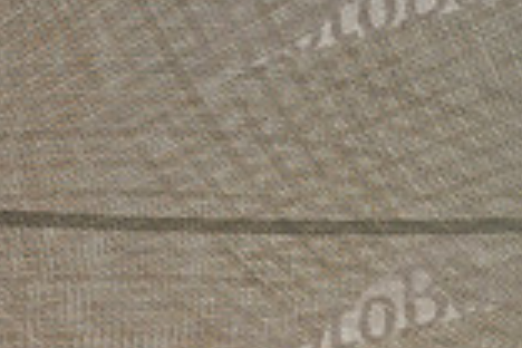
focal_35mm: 260
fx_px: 3770
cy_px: 430
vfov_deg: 5.3
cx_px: 833
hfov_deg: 7.7
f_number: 10
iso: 400
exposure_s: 1/1600
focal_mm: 70
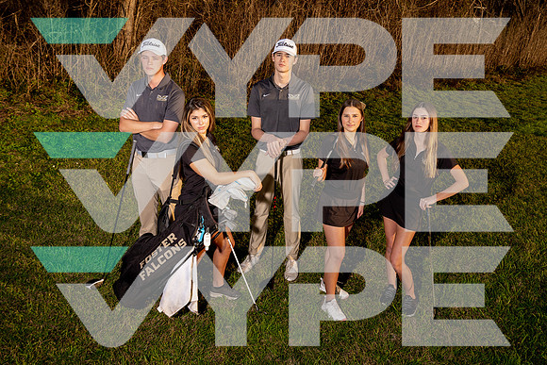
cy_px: 182
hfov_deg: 55.8
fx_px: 517
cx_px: 274
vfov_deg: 38.9
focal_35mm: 34
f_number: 8
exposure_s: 1/250
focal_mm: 34
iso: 100
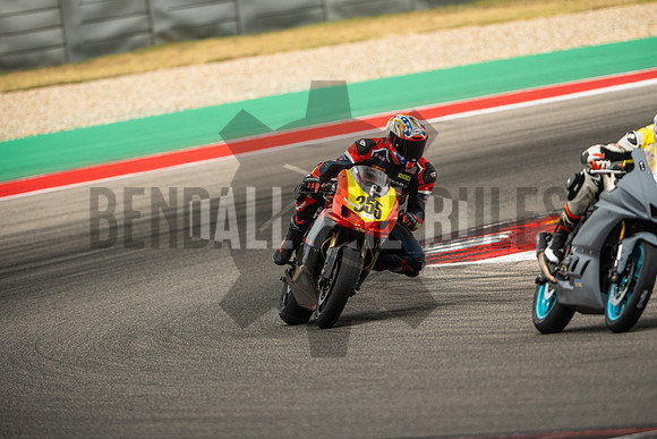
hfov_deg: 4.9
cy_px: 220
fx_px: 7666
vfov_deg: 3.3
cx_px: 328
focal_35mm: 420
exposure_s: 1/2000
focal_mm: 280
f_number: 2.8
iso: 400
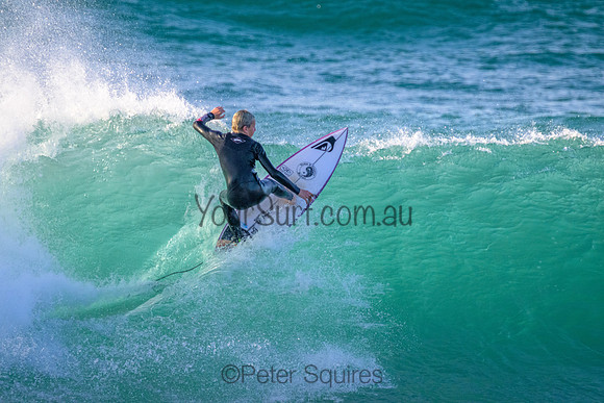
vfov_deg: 1.7
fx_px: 13425
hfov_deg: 2.6
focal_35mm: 800
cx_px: 302
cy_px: 202
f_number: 11
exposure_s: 1/2000
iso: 5000
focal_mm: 800
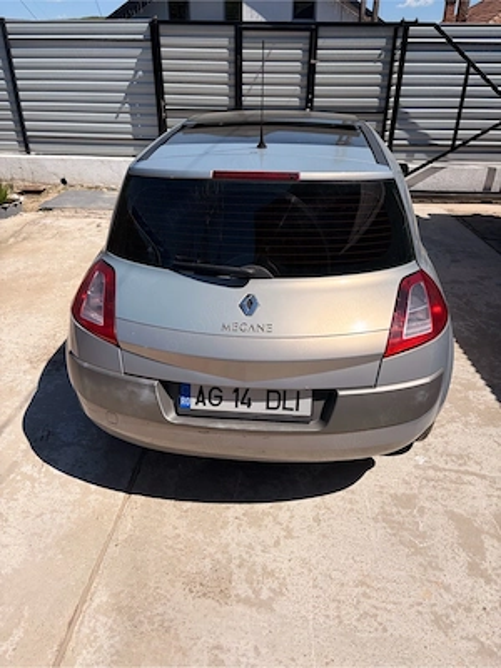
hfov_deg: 53.1
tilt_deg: -29.4
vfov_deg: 67.3
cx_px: 250
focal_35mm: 26
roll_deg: -1.3
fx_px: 502
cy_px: 334
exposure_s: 1/6993
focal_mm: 5.96
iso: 64
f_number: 1.6
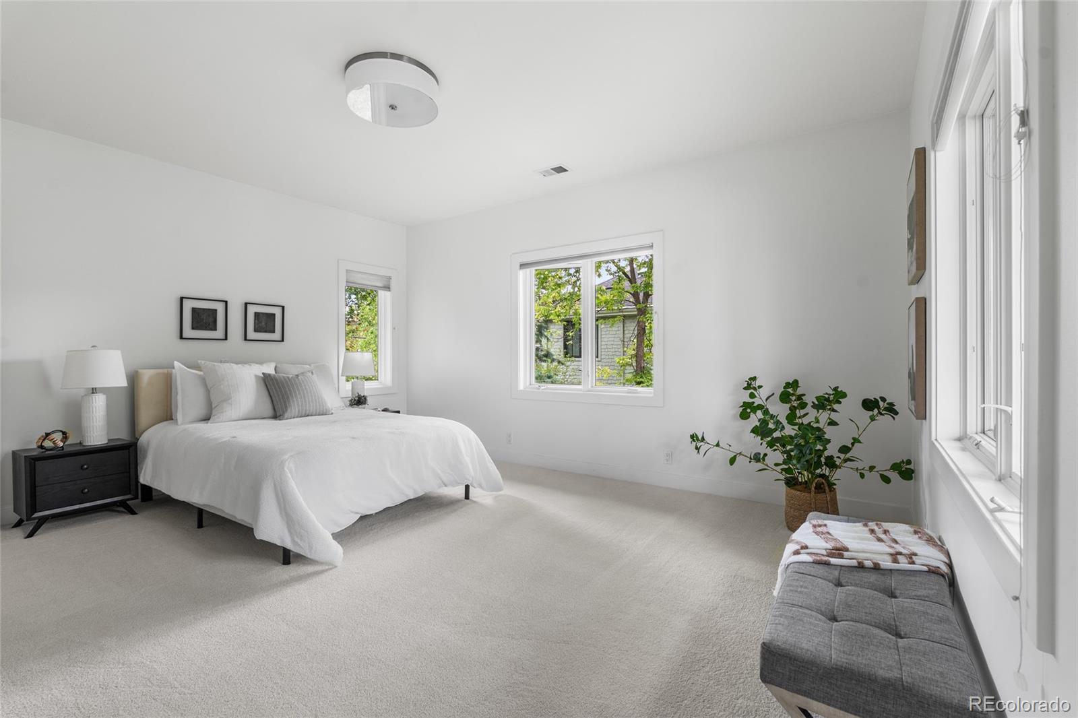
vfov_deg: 73.7
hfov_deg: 96.7
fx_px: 479
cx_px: 539
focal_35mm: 16
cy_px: 359
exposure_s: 1/1.25
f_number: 8
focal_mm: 16
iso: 200
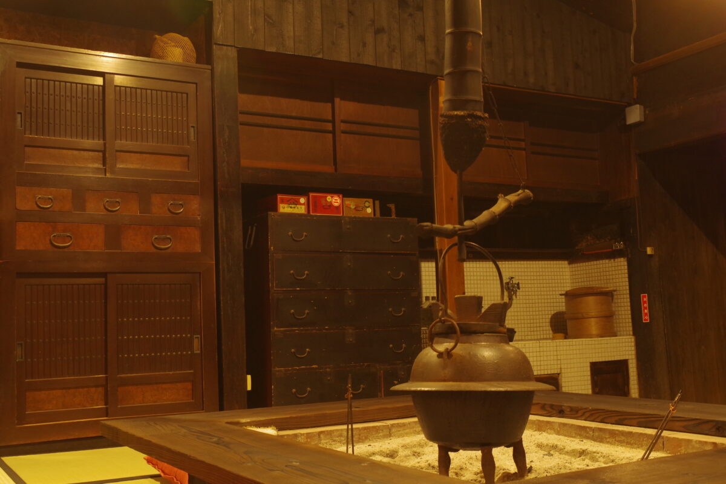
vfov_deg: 31.9
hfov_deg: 46.4
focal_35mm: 42
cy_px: 242
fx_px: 847
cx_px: 363
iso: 800
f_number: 9
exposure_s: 1/2.5
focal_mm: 28
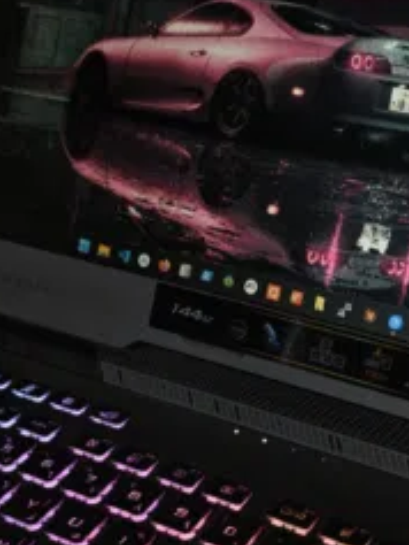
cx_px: 301
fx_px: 929
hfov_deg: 24.6
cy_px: 324
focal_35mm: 59
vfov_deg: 32.6
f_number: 1.5
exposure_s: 1/83.3
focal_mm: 4.94
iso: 160
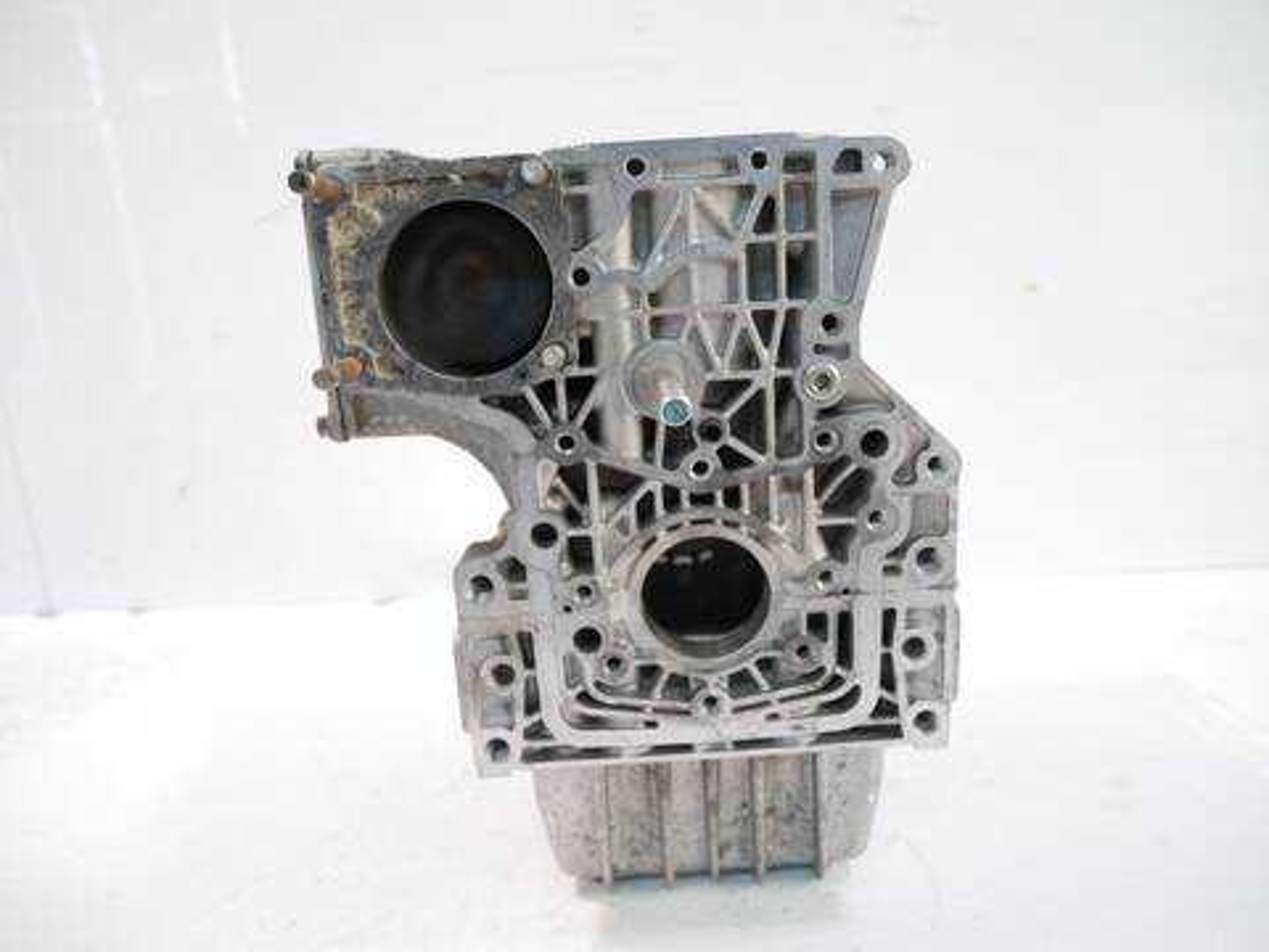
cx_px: 634
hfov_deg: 71.6
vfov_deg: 56.8
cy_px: 476
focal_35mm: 24
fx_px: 880
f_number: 3.5
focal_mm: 12
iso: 1000
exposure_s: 1/60
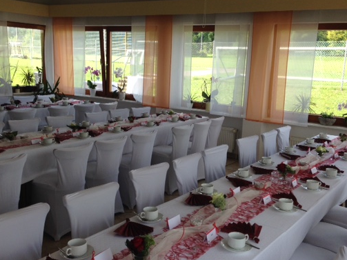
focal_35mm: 42
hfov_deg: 44.8
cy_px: 135
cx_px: 170
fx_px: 421
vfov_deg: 34.3
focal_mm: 4.12
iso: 50
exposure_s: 1/214
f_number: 2.4
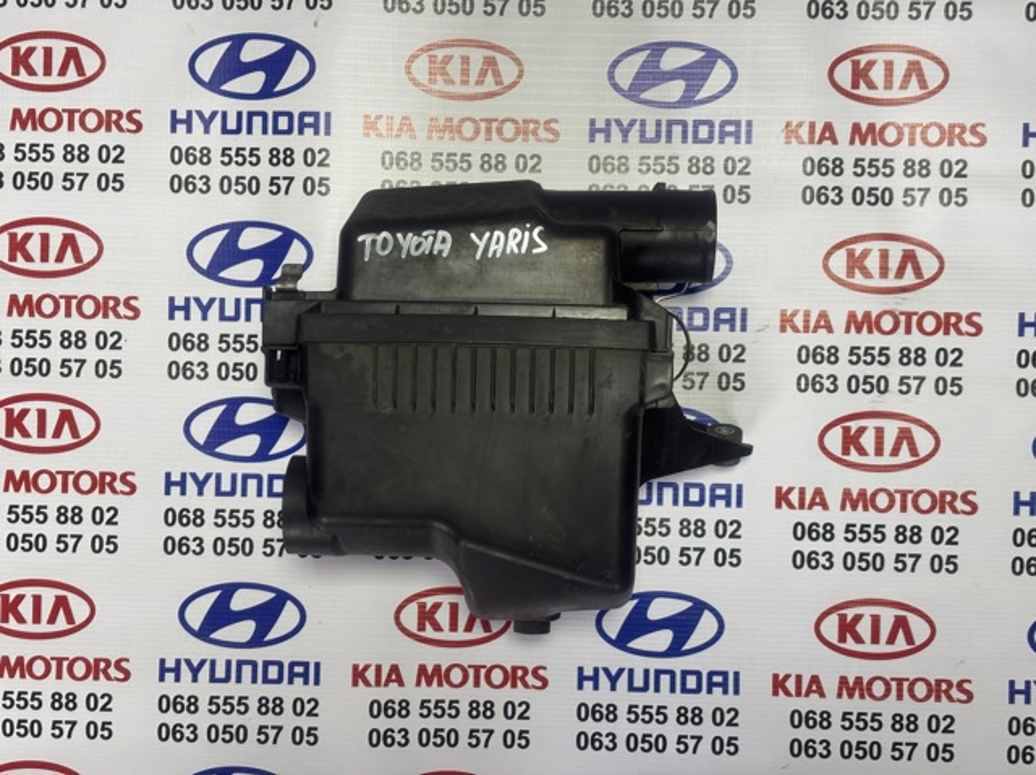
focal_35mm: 52
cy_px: 388
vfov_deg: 28.0
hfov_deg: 36.8
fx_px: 1555
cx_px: 518
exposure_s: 1/60
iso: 80
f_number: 1.6
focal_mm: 5.96
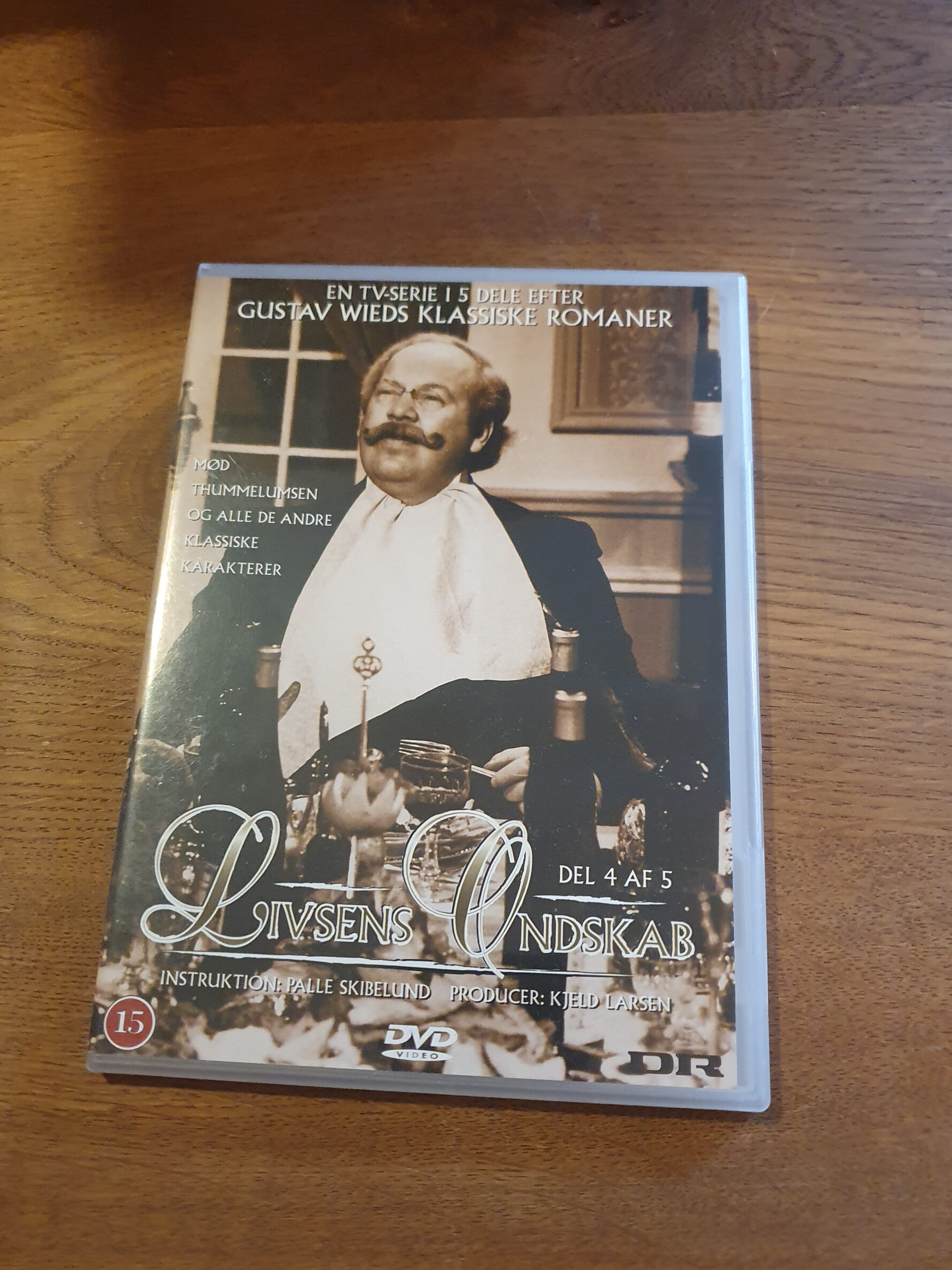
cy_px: 680
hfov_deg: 49.7
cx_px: 453
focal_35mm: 28
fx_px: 1027
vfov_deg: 63.4
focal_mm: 4.32
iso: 400
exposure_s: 1/50
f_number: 1.5
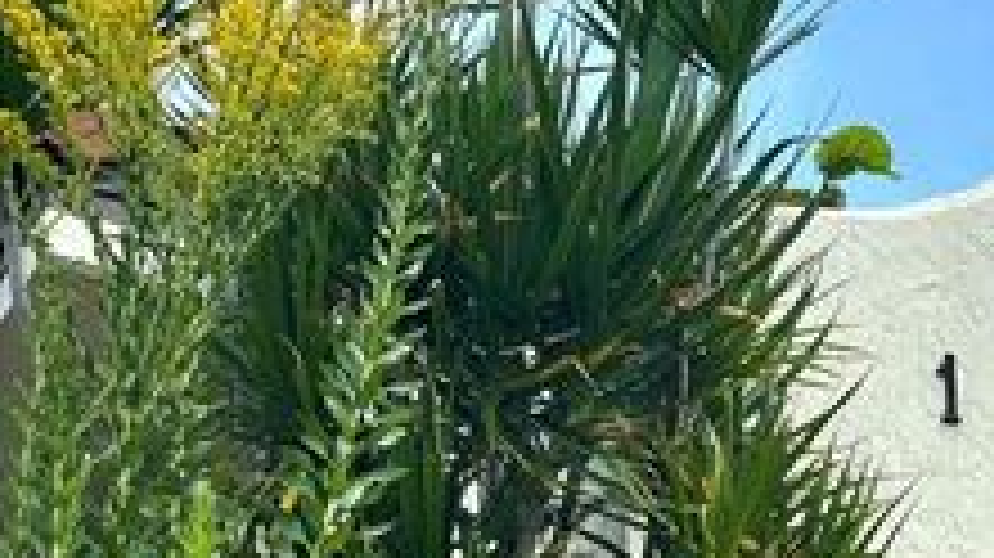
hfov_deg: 29.3
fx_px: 1686
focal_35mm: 64
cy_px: 457
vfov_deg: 18.6
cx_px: 1120
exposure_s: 1/2342
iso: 50
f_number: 1.6
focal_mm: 5.96
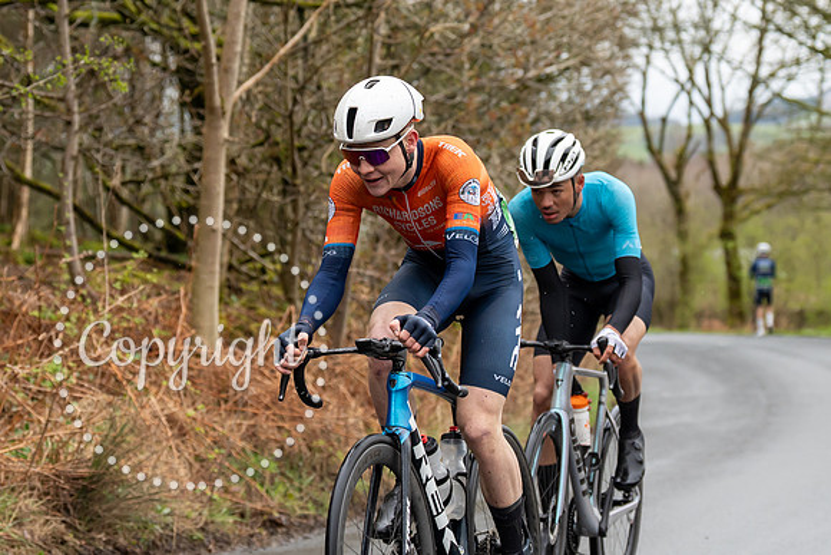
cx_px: 475
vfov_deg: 9.8
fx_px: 3231
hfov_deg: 14.6
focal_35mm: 140
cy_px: 67
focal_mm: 70
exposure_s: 1/1000
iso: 800
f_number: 3.5
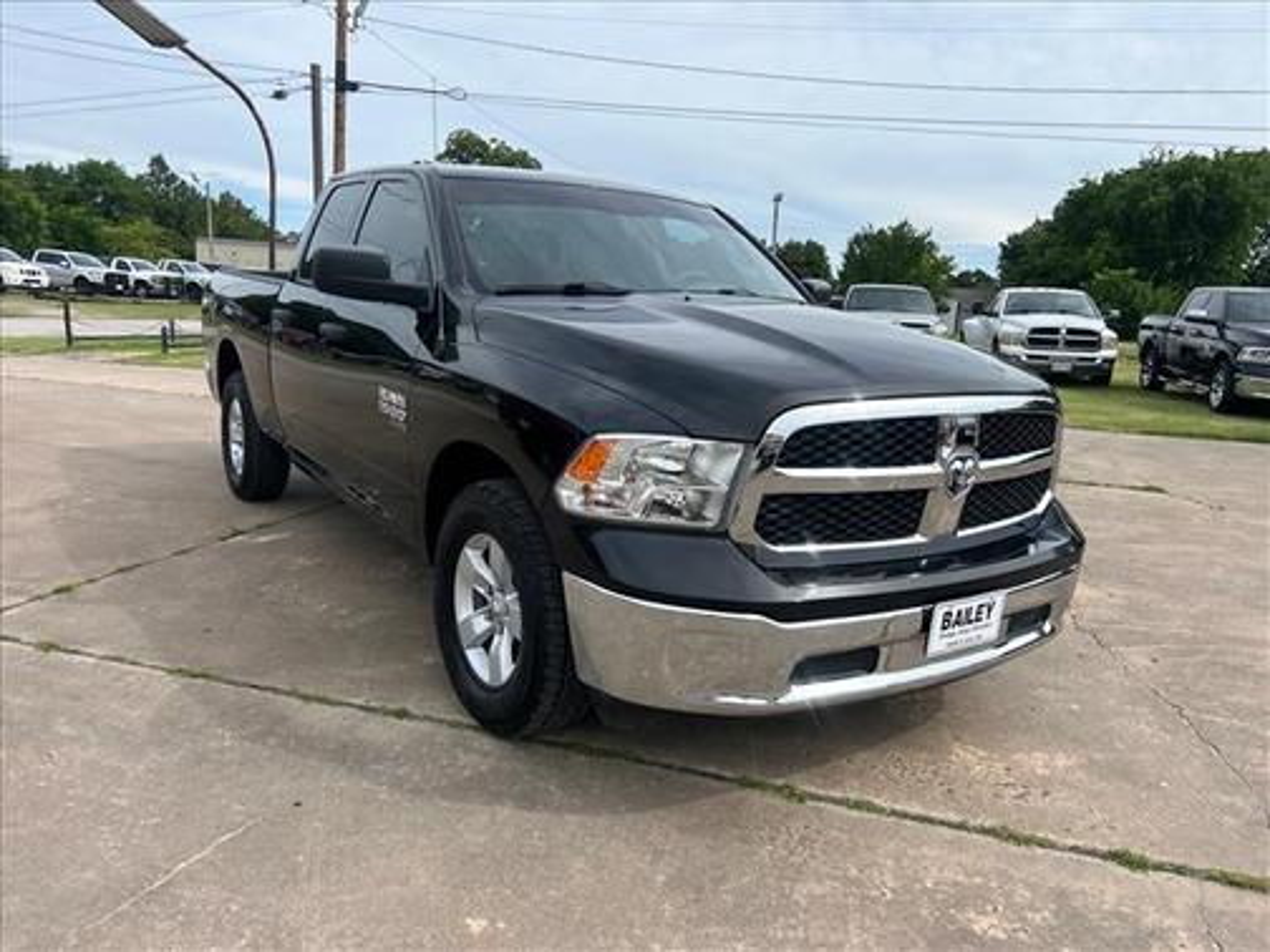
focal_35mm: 26
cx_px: 635
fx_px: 954
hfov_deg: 67.3
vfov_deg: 53.1
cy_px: 476
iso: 50
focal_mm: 5.7
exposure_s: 1/3460
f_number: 1.5
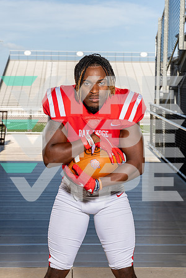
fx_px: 542
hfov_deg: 19.5
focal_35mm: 70
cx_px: 93
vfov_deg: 28.8
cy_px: 139
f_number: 8
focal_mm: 70
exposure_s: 1/250
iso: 160
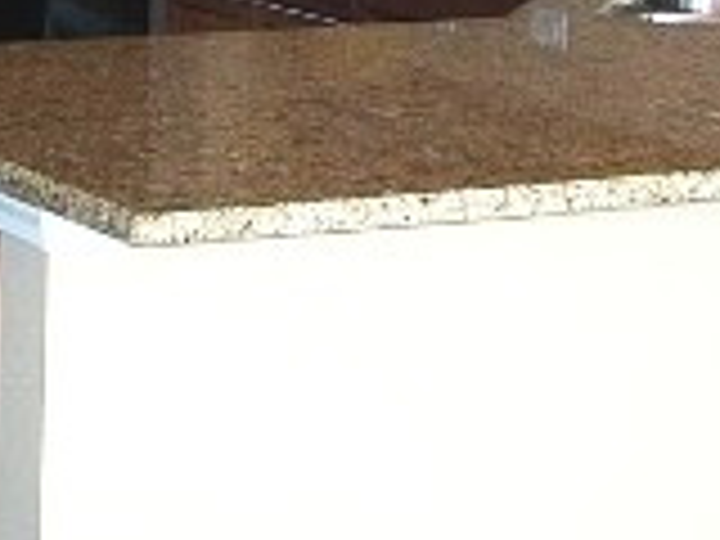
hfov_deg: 13.1
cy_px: -279
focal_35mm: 148
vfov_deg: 9.7
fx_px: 3078
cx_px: -72
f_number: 2.8
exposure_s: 1/60
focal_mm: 7.8
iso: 125
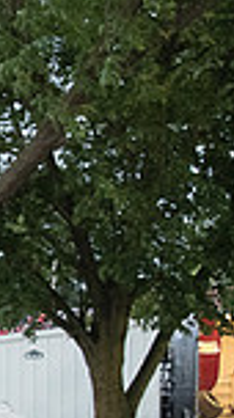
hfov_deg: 4.8
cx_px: -507
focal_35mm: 240
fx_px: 2659
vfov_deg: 8.9
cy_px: 488
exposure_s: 1/60
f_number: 5
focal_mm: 40
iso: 3200
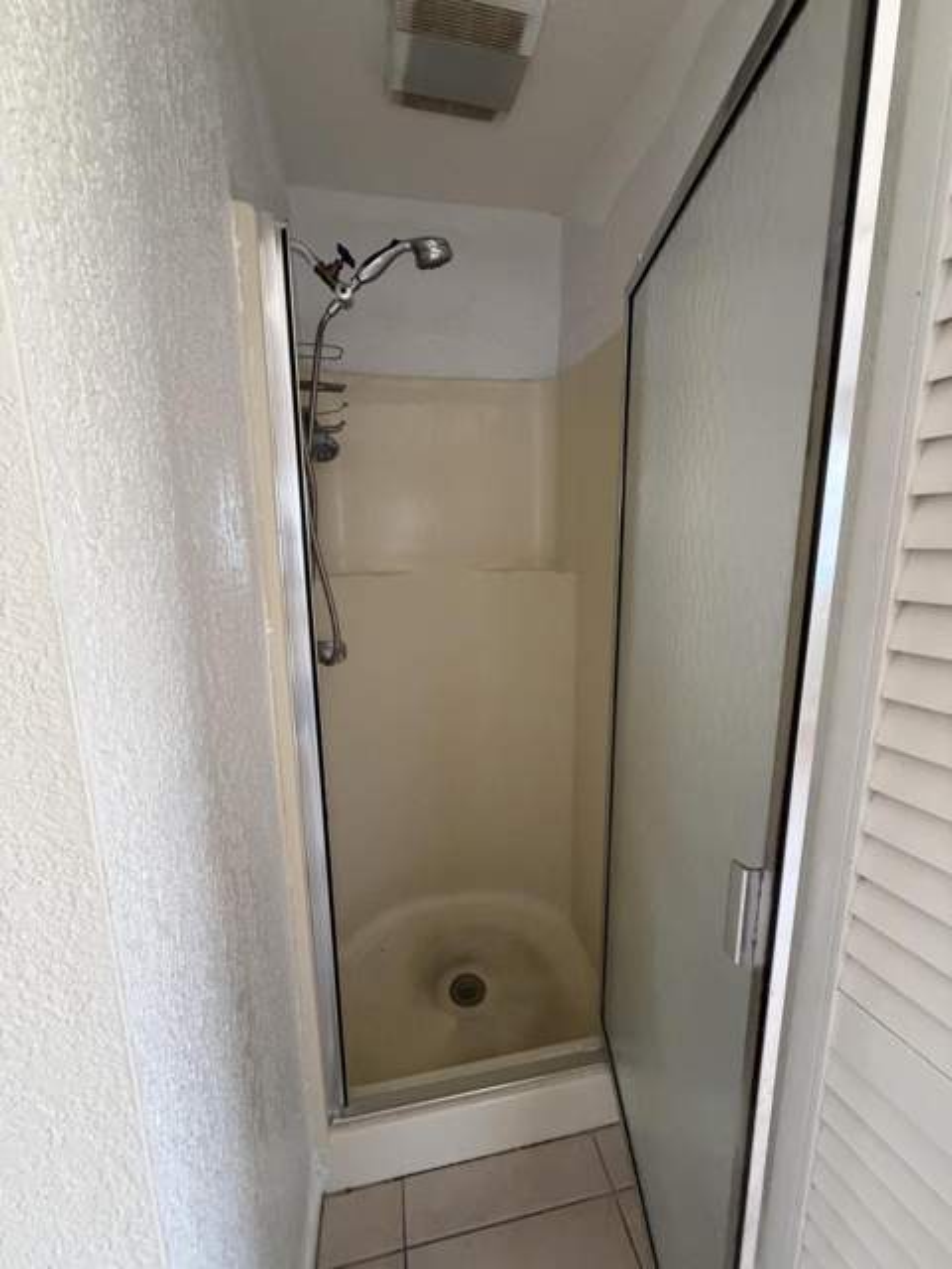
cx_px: 476
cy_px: 634
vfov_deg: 102.1
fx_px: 513
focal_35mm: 14
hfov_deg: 85.7
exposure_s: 1/71
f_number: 2.2
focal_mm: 2.22
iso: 320
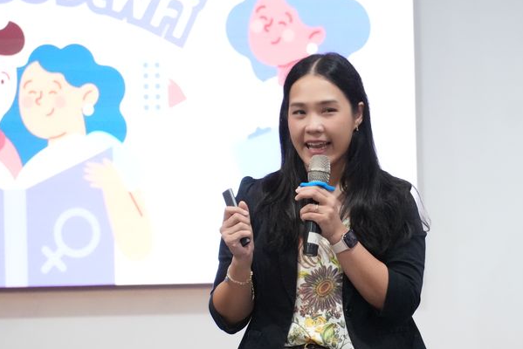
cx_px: 330
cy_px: 245
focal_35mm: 338
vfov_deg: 4.1
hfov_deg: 6.1
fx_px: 4910
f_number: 5.6
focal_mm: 135
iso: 5000
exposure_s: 1/125
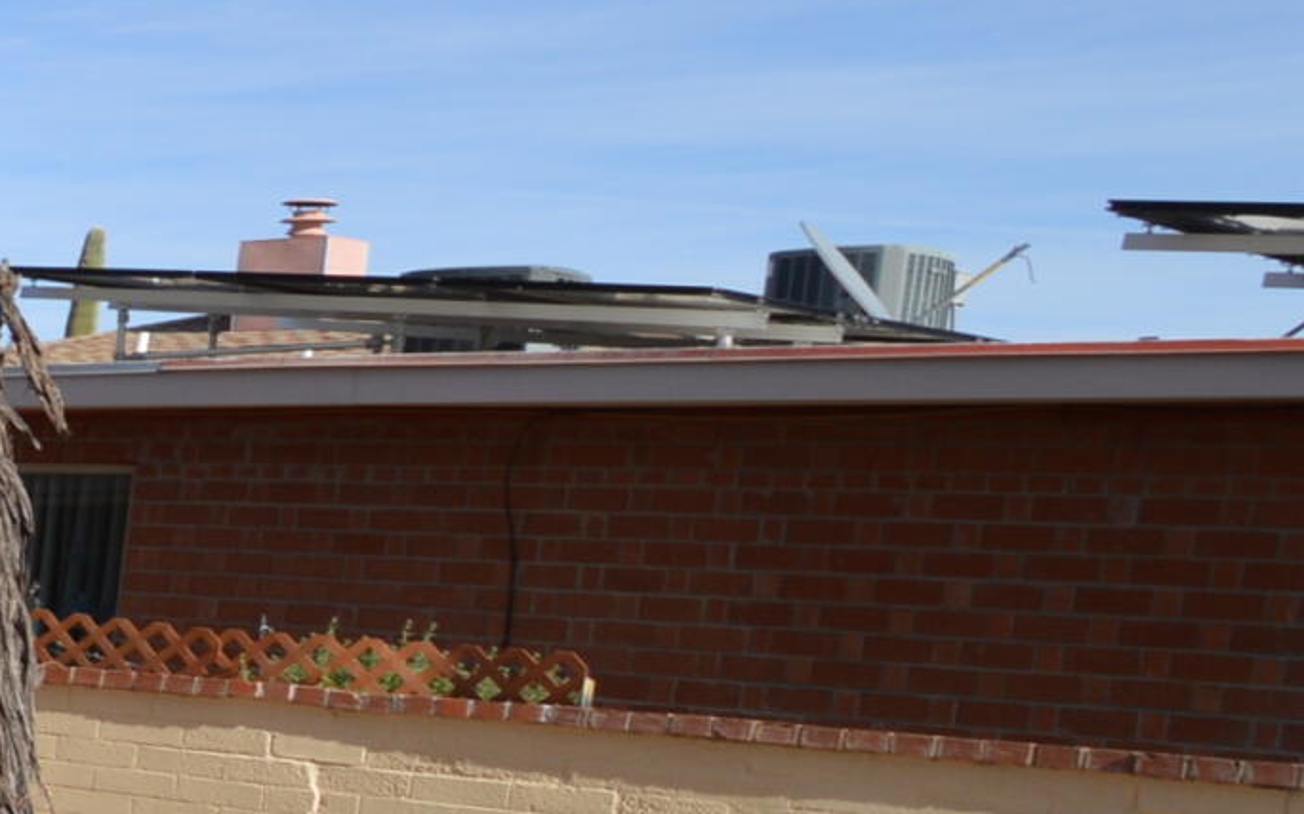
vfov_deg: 19.1
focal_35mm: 67
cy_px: 702
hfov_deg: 17.6
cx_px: -1477
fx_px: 2380
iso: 100
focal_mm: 10
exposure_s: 1/200
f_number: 9
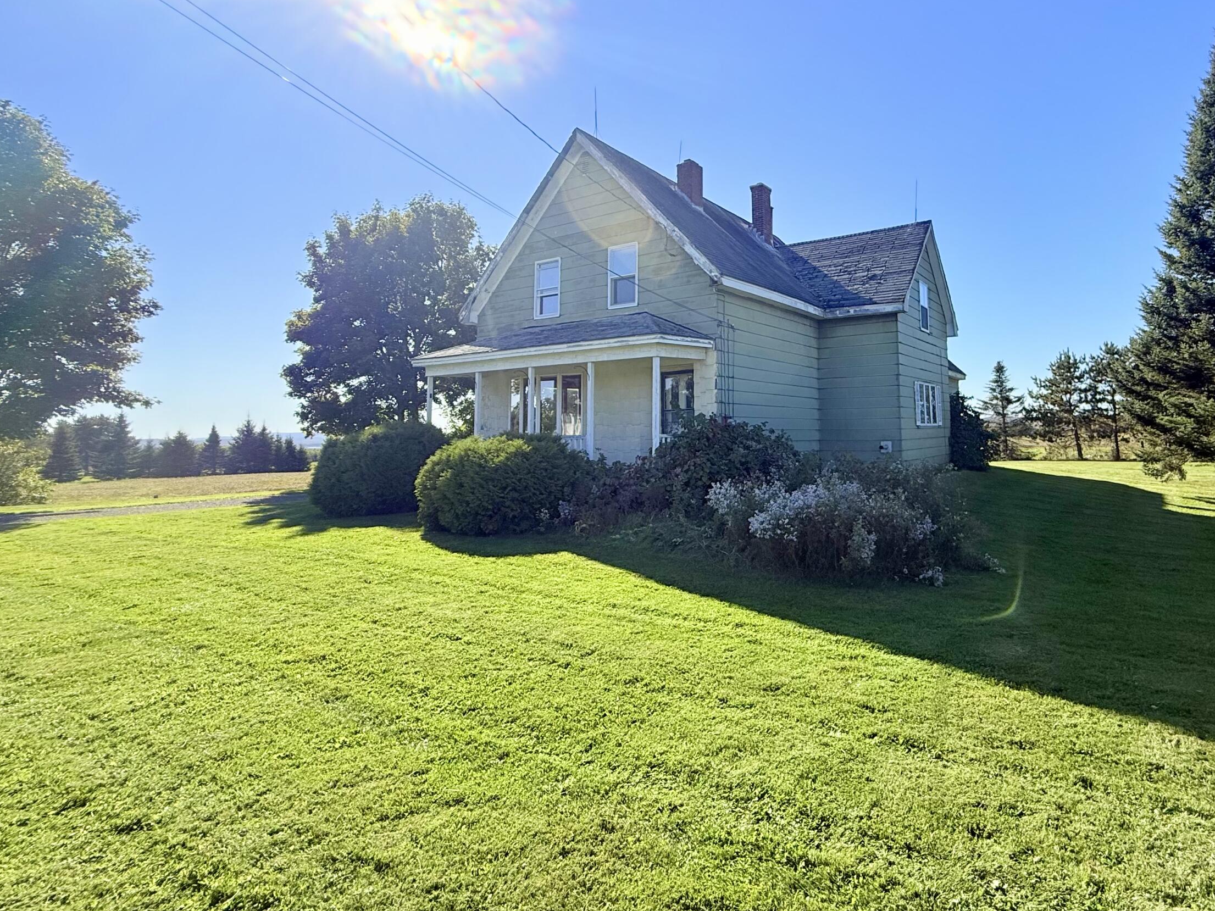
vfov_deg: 68.2
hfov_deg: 82.5
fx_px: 667
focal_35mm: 19
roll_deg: +1.3
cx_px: 785
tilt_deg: +5.4
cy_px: 379
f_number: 2.2
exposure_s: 1/1961
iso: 64
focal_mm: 2.22
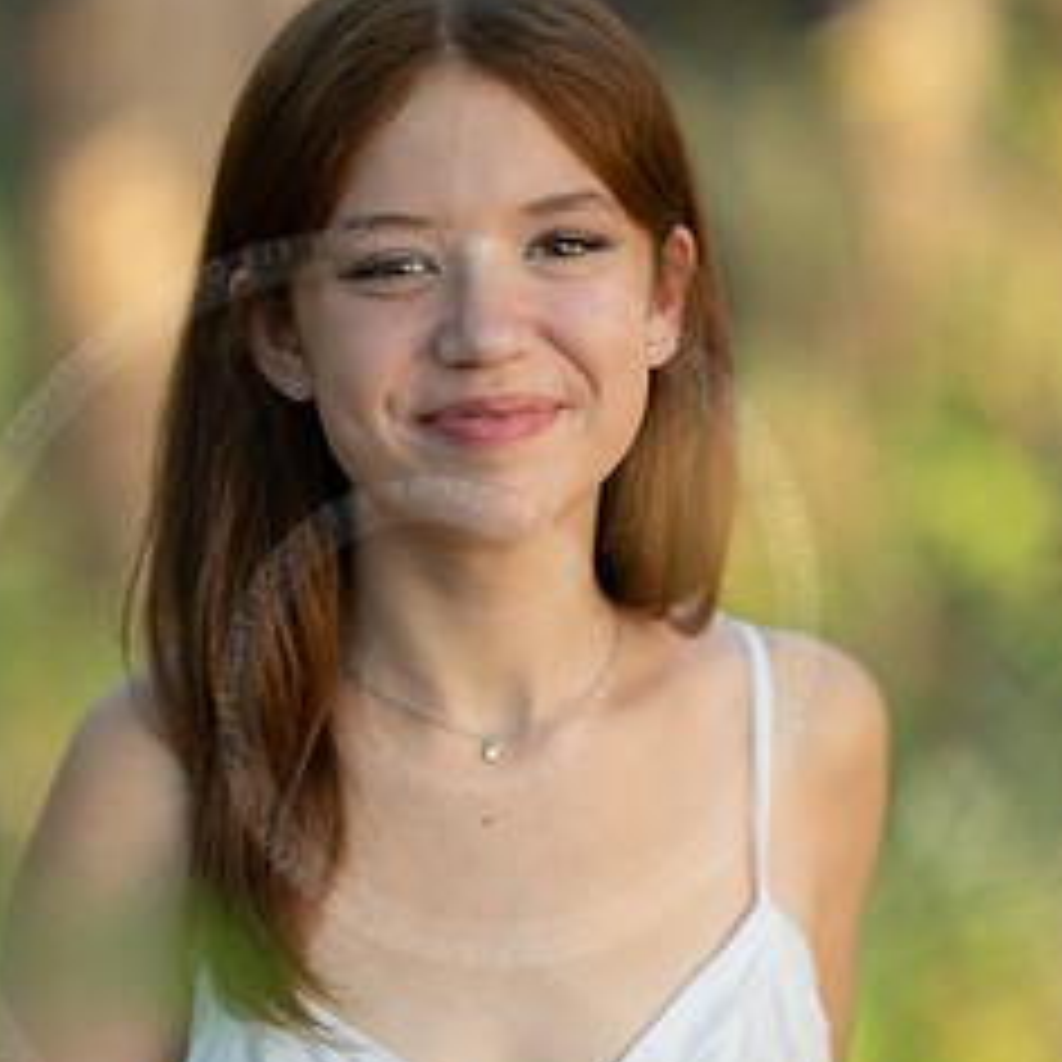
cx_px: 508
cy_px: 774
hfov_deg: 12.7
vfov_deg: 12.6
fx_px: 4790
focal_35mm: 138
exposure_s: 1/400
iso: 160
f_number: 1.2
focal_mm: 85
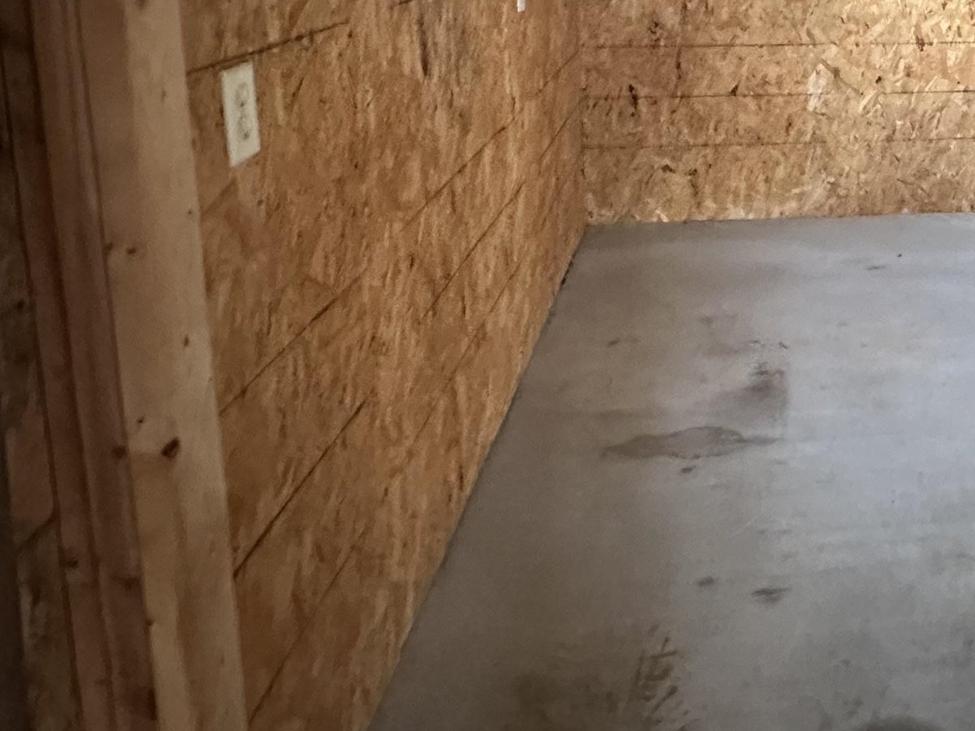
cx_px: 841
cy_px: 34
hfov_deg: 47.2
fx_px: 1014
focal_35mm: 36
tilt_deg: -7.8
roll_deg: -0.6
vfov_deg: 36.4
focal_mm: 2.22
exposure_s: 1/60
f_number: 2.2
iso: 1000
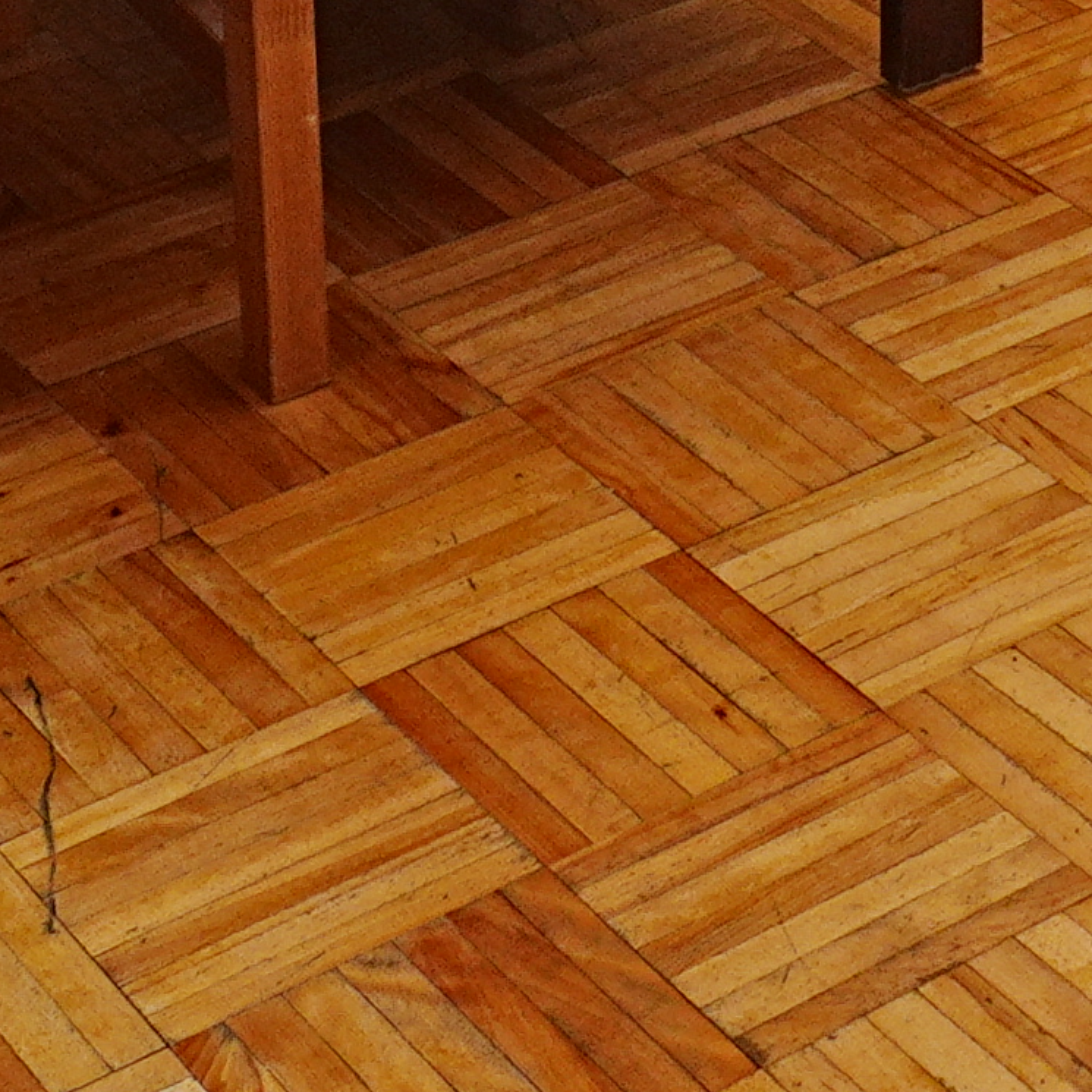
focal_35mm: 117
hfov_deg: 14.1
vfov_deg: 11.3
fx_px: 4159
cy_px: -1829
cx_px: 1604
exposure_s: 1/3
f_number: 8
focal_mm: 11
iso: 100
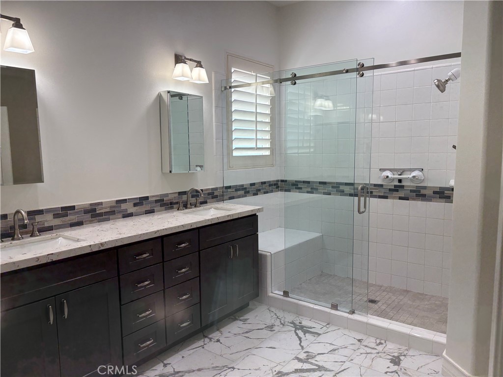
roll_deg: +2.4
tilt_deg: -5.7
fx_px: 378
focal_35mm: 26
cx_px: 252
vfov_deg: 53.1
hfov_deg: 67.3
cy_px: 188
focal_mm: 5.96
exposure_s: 1/131
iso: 50
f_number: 1.6
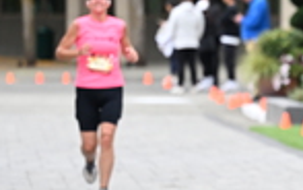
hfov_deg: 5.0
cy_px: 125
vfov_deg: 3.1
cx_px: 416
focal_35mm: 419
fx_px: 3461
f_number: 2.8
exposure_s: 1/2000
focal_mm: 110
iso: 640
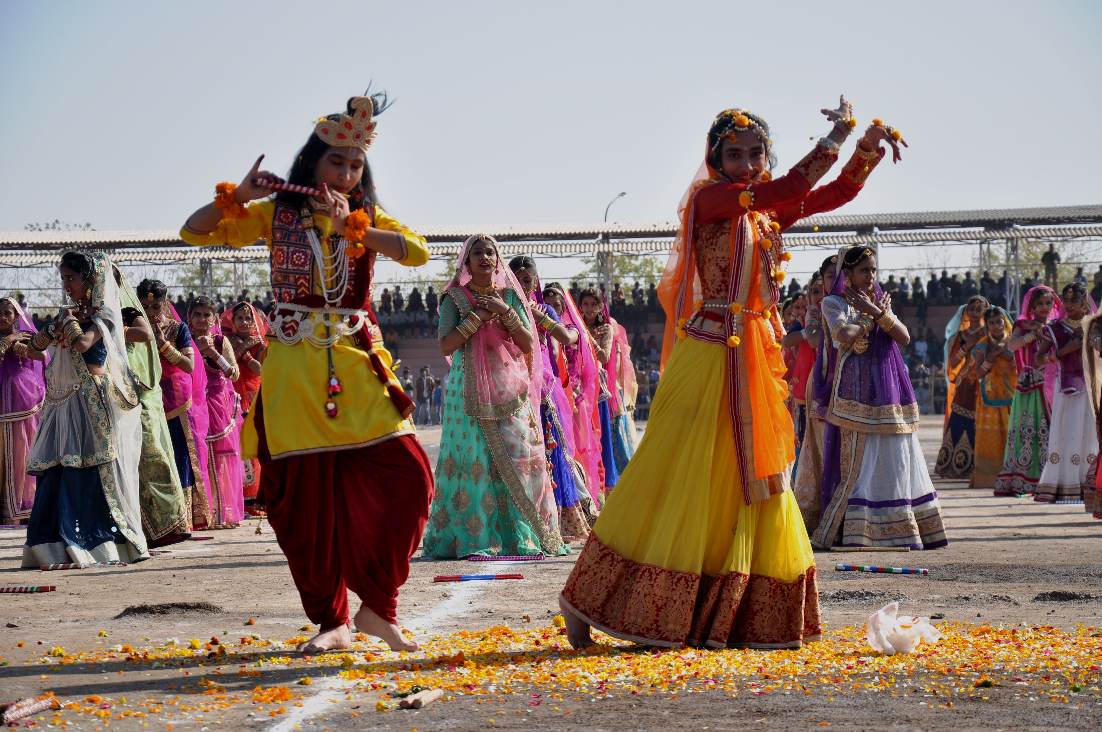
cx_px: 551
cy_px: 366
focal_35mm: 112
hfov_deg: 18.2
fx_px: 3440
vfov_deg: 12.1
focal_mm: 75
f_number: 11
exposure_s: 1/400
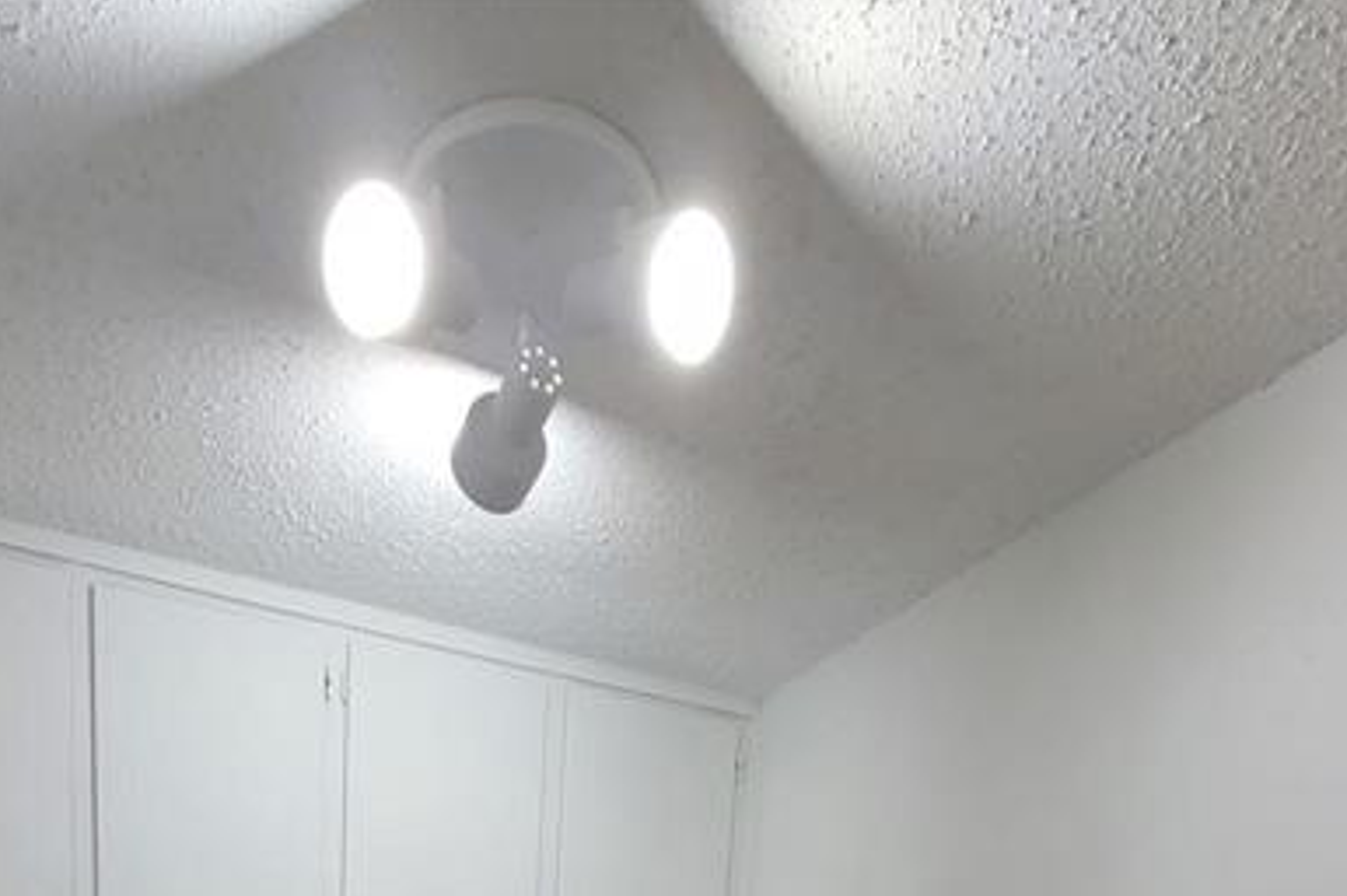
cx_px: 539
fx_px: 1009
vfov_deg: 29.6
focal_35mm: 27
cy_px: 1326
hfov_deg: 66.8
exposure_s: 1/60
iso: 125
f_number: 2.2
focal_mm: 2.2
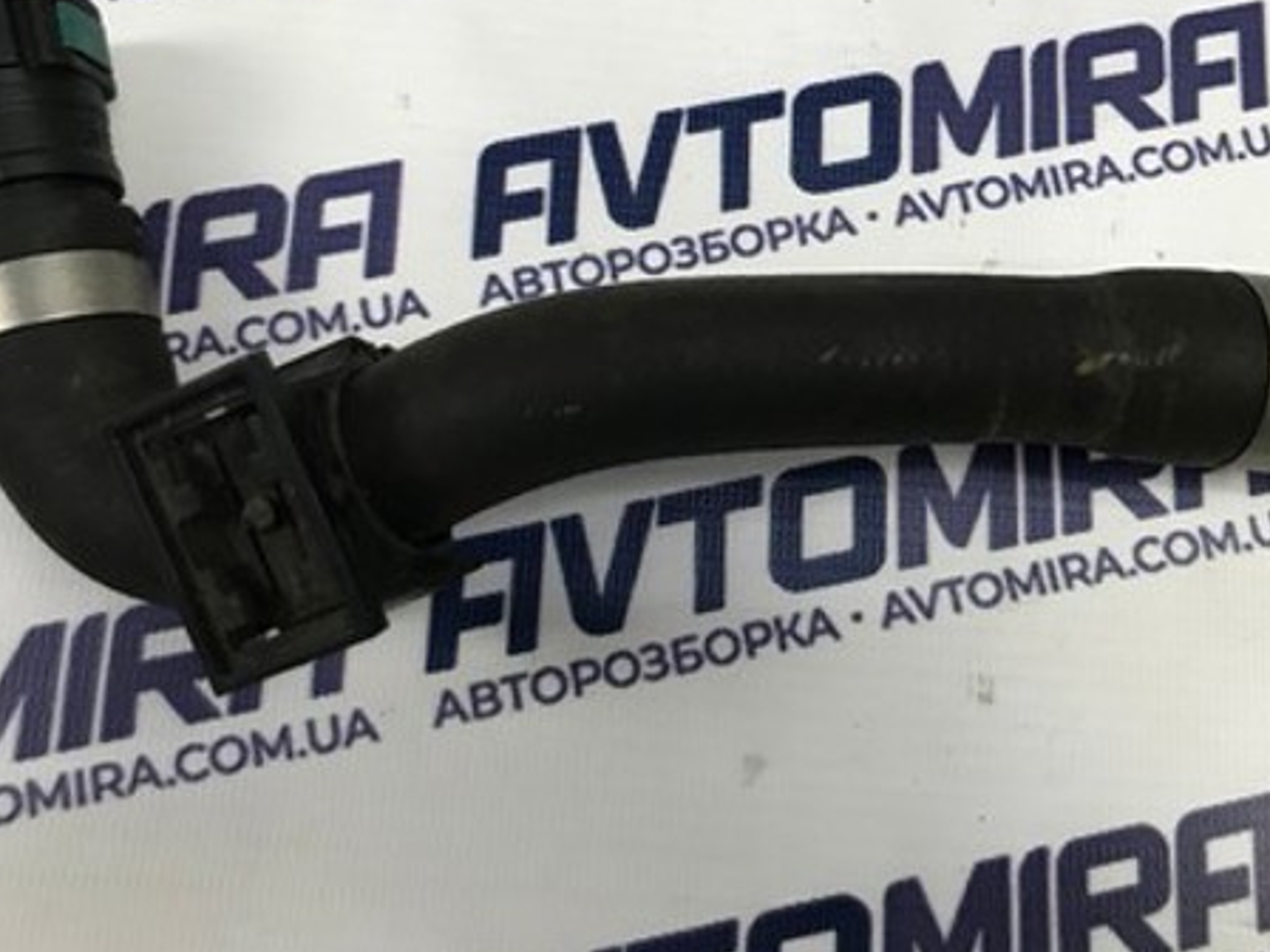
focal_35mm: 40
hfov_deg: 46.6
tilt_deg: -76.2
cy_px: 320
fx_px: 1468
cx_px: 746
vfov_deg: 35.6
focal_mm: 3.99
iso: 40
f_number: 1.8
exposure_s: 1/33
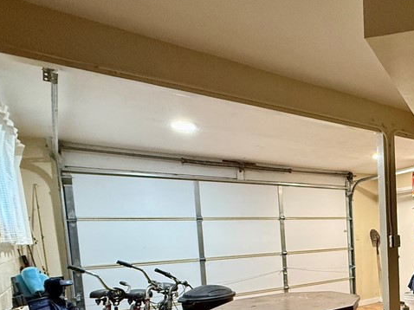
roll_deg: +2.5
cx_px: 398
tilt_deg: -4.3
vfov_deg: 44.0
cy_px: 257
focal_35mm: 30
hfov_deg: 50.6
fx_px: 359
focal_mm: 2.22
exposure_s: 1/60
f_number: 2.2
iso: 320
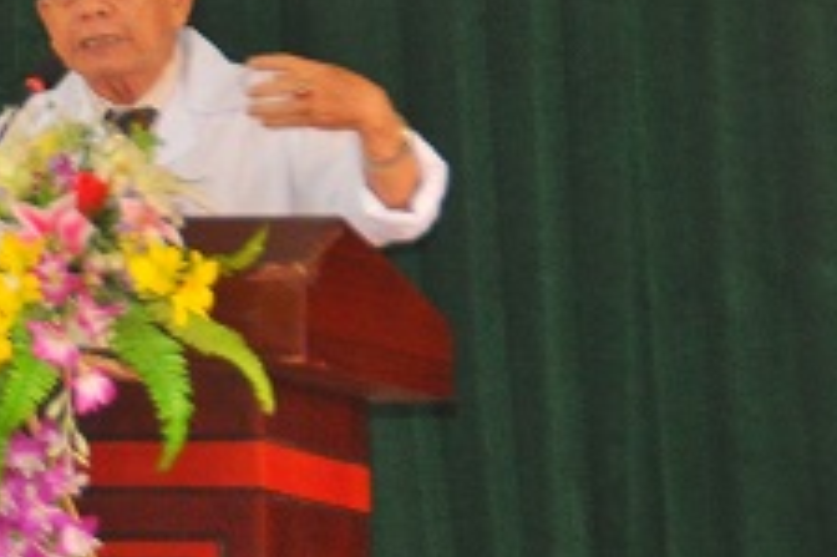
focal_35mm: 492
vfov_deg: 2.8
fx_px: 11420
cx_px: -340
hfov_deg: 4.2
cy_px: -112
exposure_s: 1/60
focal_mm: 105
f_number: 5.3
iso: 800
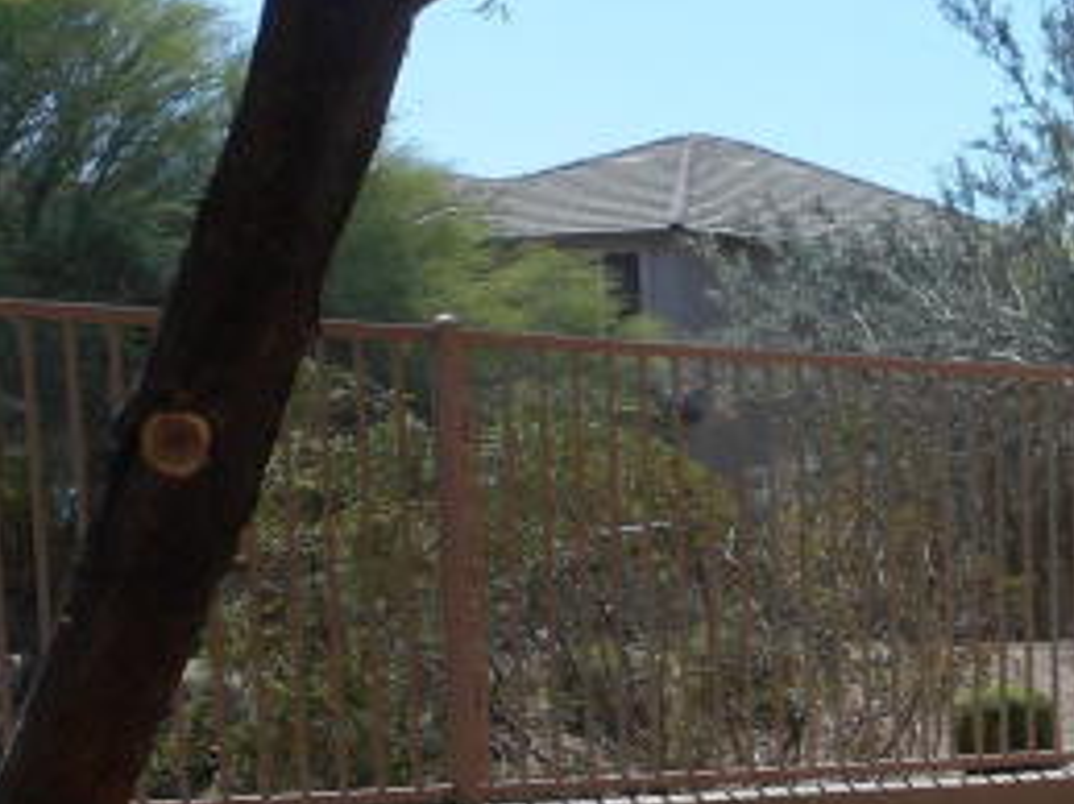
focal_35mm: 99
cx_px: 1352
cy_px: 1152
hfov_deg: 18.6
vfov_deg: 14.1
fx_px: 3070
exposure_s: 1/640
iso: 80
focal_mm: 4.5
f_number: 3.7
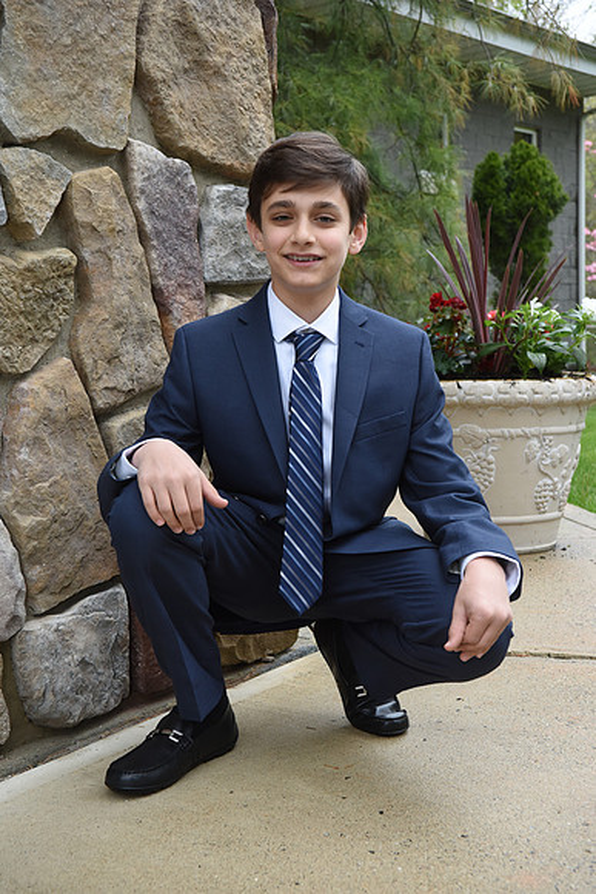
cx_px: 298
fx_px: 1241
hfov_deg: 27.0
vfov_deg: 39.6
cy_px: 447
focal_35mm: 50
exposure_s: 1/125
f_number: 8
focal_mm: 50
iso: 1000
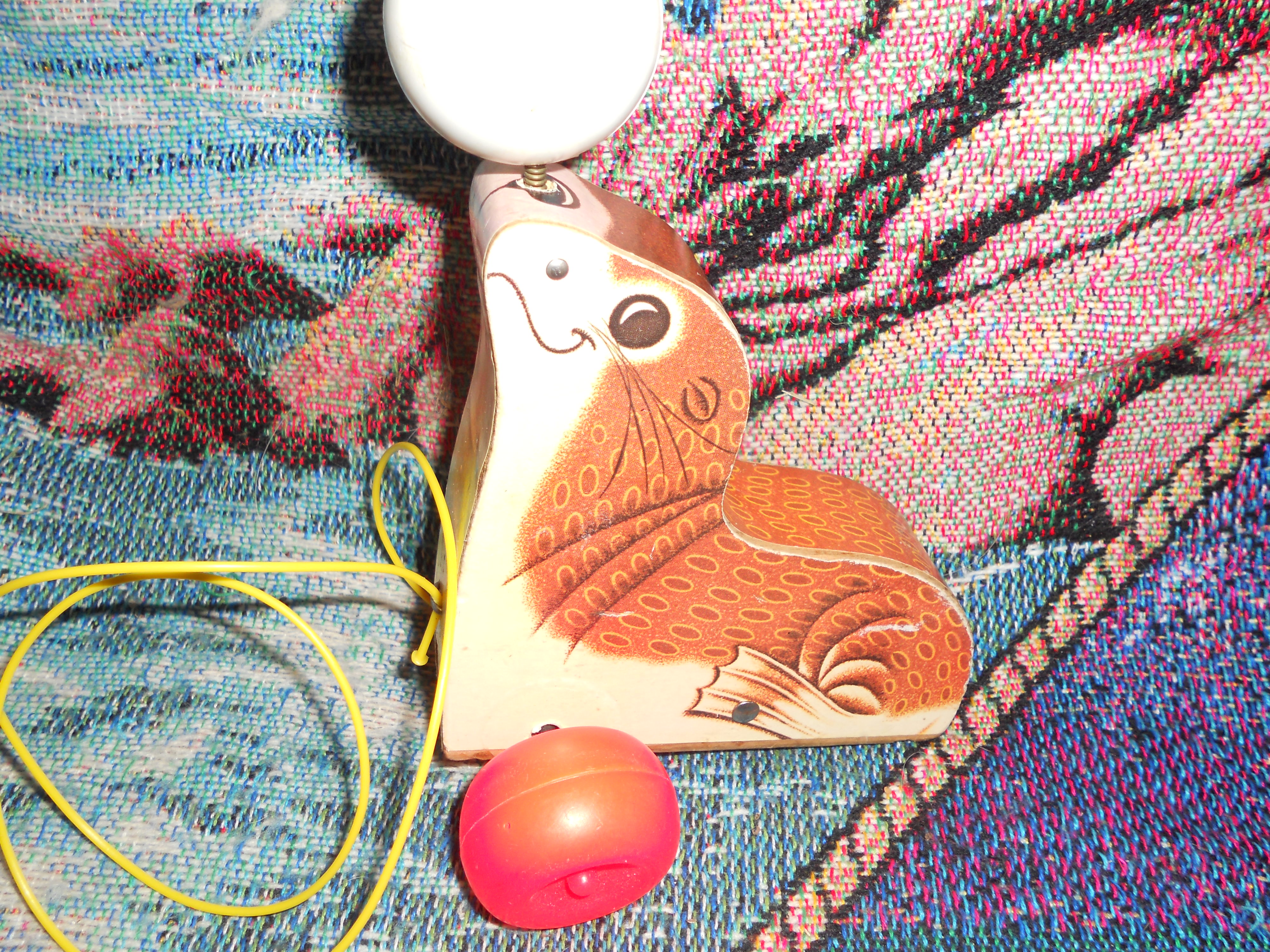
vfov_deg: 44.2
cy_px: 476
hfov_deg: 56.8
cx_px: 635
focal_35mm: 32
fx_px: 1174
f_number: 3.5
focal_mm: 5.8
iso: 80
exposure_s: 1/25
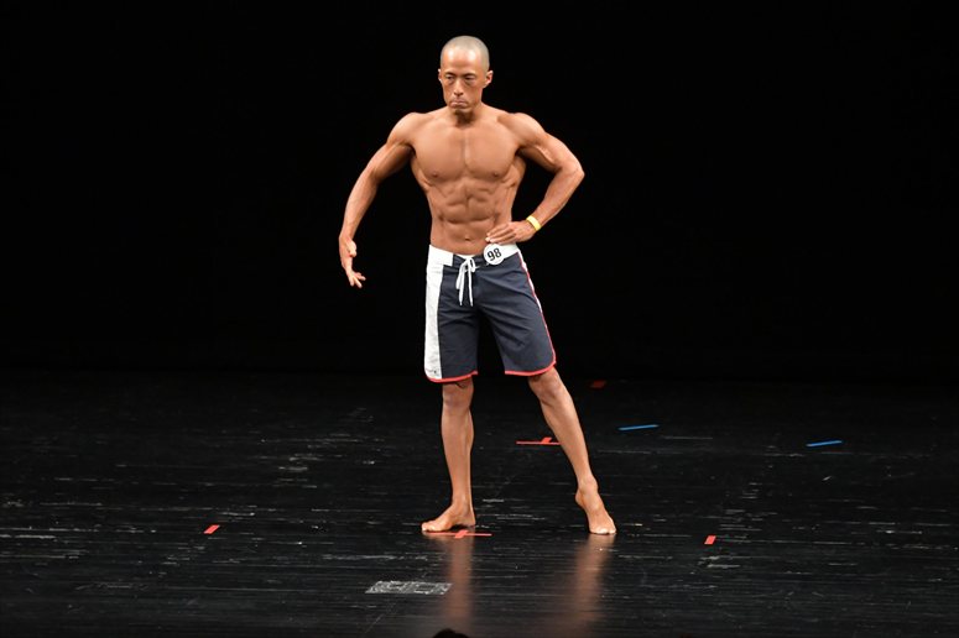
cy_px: 319
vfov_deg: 5.4
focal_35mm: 255
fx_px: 6790
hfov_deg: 8.1
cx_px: 480
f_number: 5.6
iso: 3200
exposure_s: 1/400
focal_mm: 170
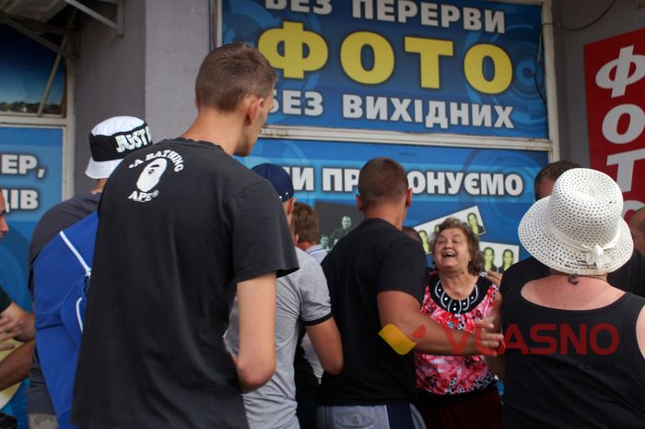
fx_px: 698
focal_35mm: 39
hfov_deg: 49.6
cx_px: 322
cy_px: 214
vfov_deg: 34.1
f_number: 4.5
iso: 125
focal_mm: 26
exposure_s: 1/160
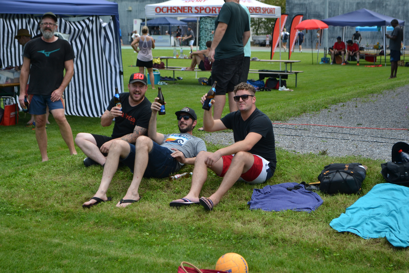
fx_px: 784
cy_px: 136
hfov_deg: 29.2
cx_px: 204
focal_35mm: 69
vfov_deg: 19.7
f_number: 5.3
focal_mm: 46
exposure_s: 1/800
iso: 400
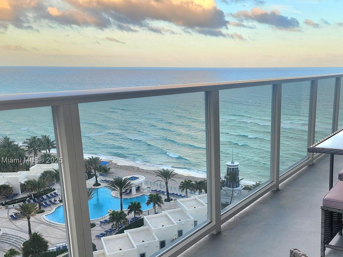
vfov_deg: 38.4
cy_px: 161
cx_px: 228
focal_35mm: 37
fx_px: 367
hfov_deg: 49.3
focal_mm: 6.4
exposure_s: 1/182
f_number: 1.8
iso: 20
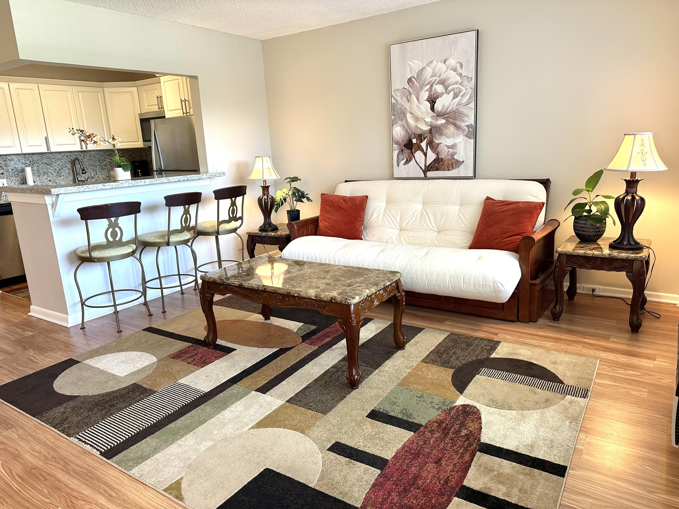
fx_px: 471
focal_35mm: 24
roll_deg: +3.2
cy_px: 254
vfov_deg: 56.8
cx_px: 340
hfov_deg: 71.6
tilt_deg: -12.3
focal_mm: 6.86
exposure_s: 1/60
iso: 160
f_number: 1.78
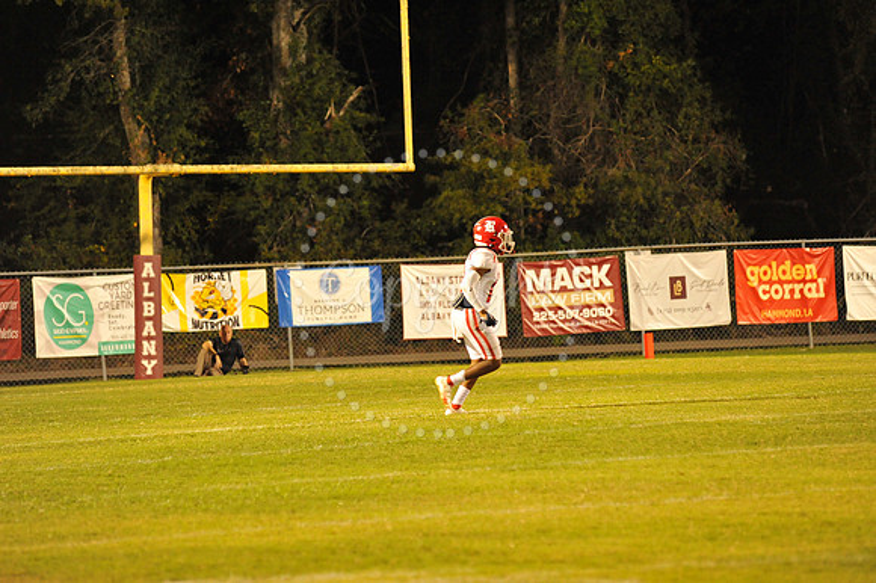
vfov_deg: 6.9
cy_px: 292
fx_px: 4864
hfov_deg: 10.3
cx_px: 438
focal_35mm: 200
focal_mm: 200
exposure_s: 1/160
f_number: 5
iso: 5000
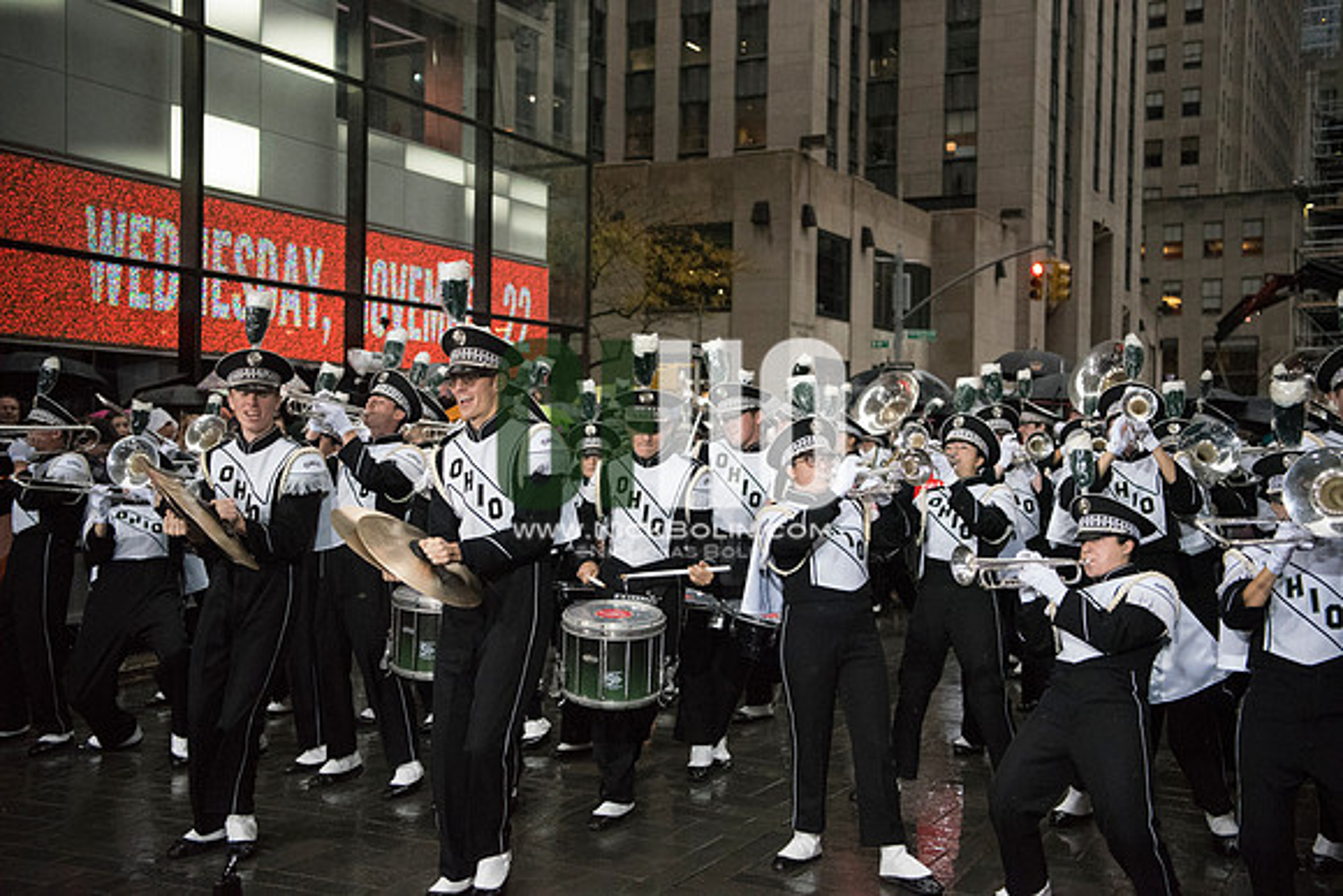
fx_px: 1493
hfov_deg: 48.4
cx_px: 672
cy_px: 448
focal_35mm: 40
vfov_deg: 33.4
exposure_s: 1/4000
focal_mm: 40
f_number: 2.8
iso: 10000
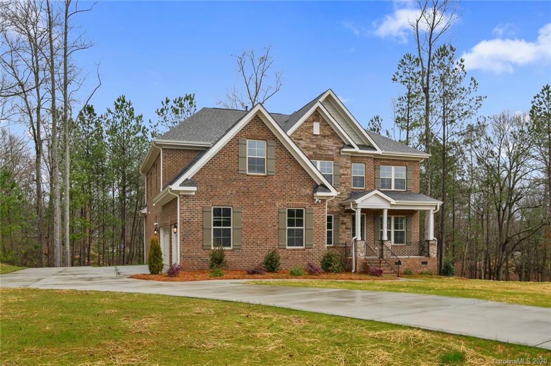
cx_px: 276
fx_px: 459
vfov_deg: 43.5
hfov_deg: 62.0
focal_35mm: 30
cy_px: 183
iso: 400
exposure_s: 1/100
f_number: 13
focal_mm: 20
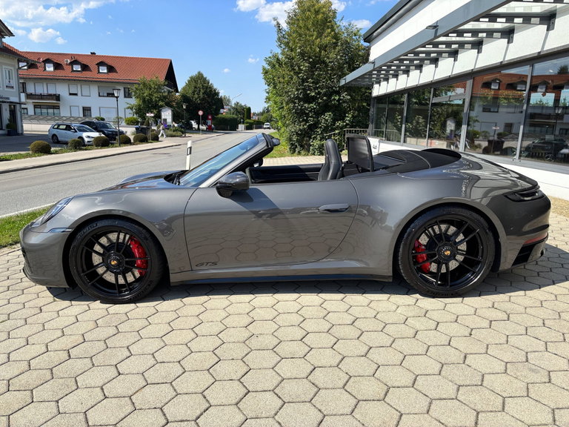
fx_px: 427
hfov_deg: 67.3
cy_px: 214
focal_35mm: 26
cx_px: 284
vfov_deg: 53.1
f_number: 1.6
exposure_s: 1/2710
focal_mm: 5.96
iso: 50
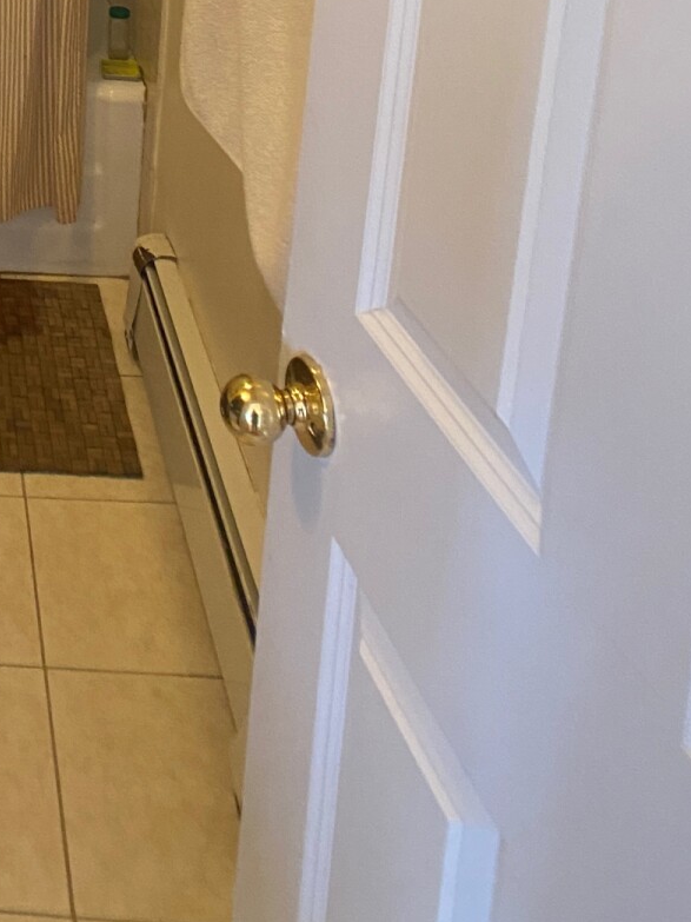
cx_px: -150
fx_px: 1810
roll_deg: -1.5
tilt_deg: -8.1
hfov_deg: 20.2
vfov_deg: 25.0
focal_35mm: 68
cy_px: -261
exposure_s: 1/60
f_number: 1.8
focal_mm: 4.25
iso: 320
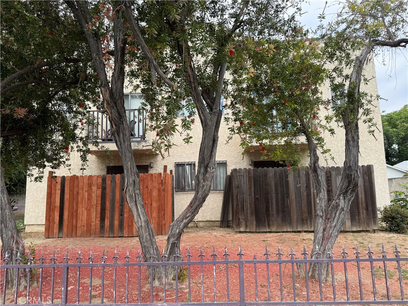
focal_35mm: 24
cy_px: 153
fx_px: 283
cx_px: 204
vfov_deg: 56.8
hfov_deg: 71.6
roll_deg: +1.7
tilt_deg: +7.9
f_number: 1.78
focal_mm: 6.76
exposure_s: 1/1337
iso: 80
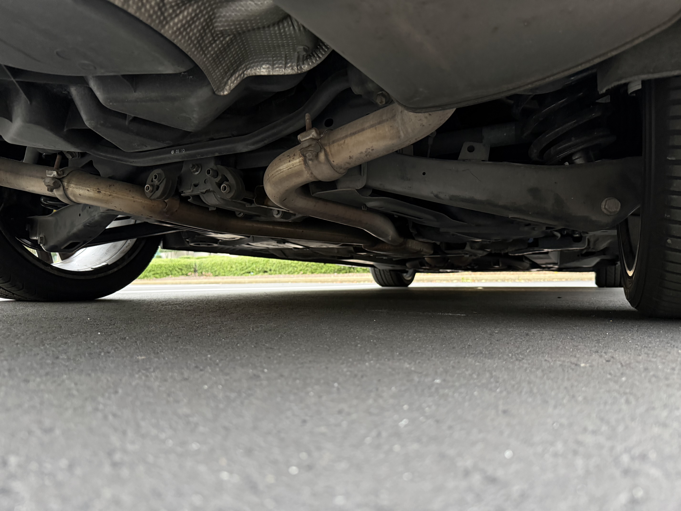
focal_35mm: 24
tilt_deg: +0.6
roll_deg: +1.0
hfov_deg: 71.6
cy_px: 256
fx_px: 472
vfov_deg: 56.8
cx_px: 340
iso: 500
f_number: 1.78
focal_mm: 6.76
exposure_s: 1/60
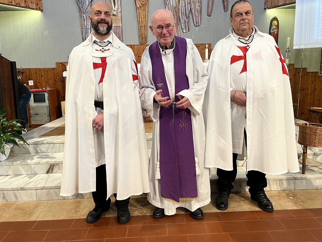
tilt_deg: -8.6
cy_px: 112
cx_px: 169
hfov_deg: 63.4
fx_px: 260
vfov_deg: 49.7
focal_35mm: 28
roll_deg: +0.8
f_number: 1.6
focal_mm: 5.1
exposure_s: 1/50
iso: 80
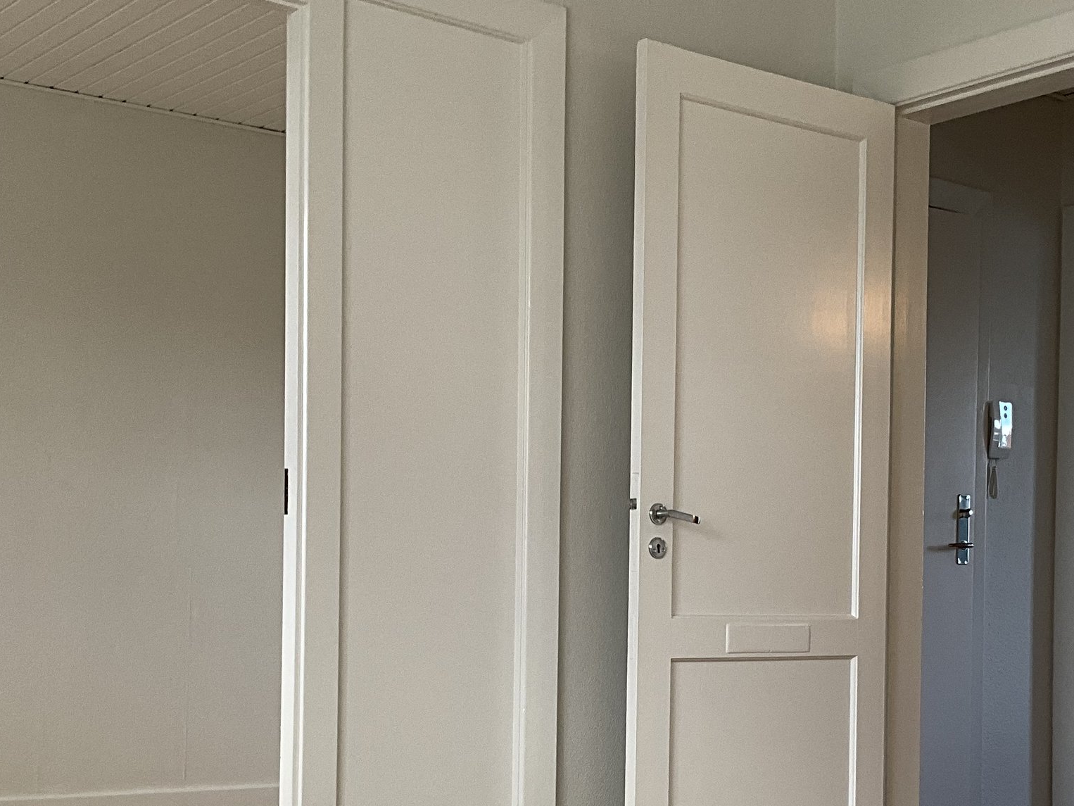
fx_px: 1769
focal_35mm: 57
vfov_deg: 25.3
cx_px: 704
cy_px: 612
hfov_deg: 33.5
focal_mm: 3
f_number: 1.8
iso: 50
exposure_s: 1/122
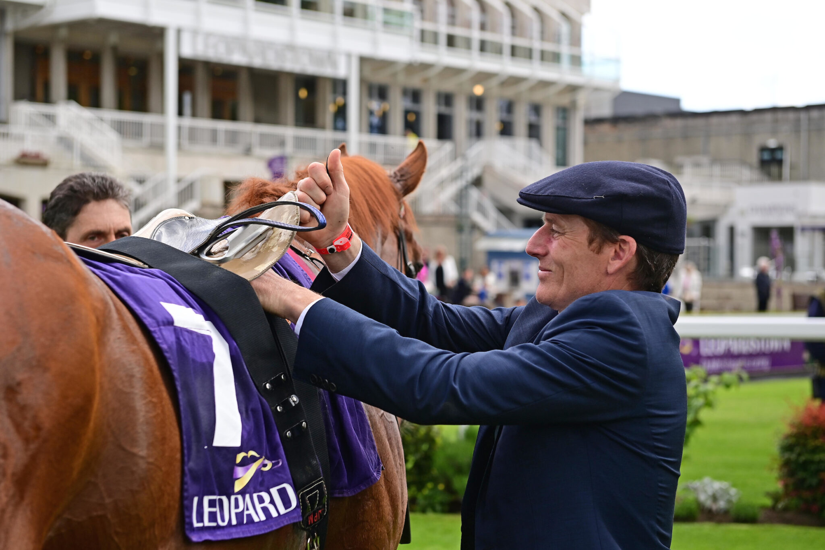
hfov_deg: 28.8
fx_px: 1604
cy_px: 275
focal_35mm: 70
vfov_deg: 19.5
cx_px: 412
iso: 400
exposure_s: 1/800
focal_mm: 70
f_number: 5.6
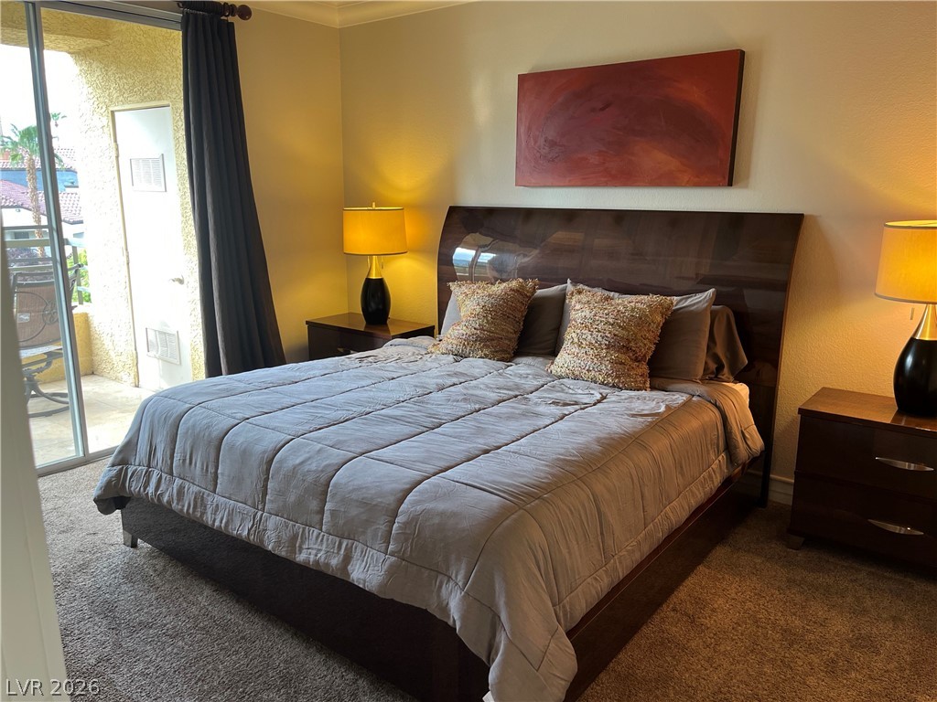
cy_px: 351
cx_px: 468
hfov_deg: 67.3
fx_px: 704
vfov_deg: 53.1
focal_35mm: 26
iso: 64
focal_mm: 5.1
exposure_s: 1/60
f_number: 1.6
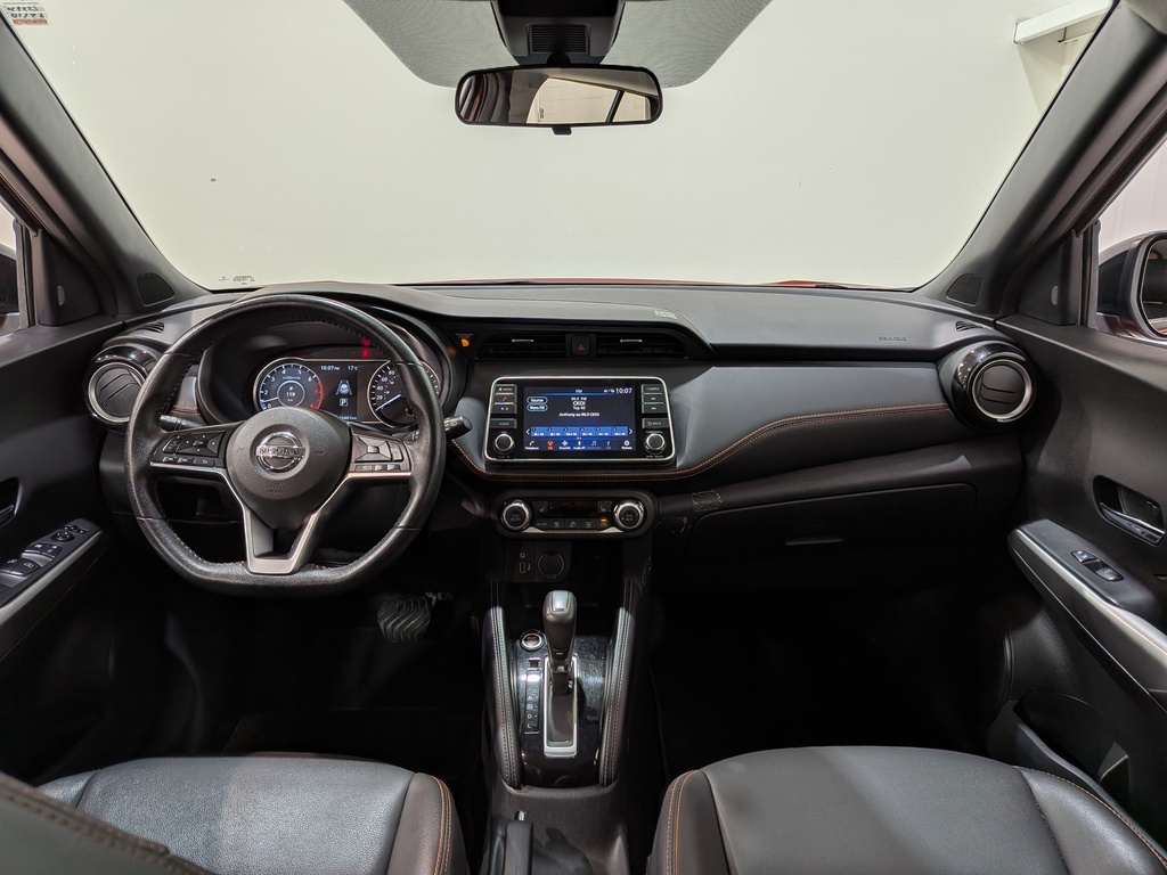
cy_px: 438
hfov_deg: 71.6
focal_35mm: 24
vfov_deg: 56.8
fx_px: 809
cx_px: 584
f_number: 1.7
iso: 28
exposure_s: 1/120
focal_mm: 4.53
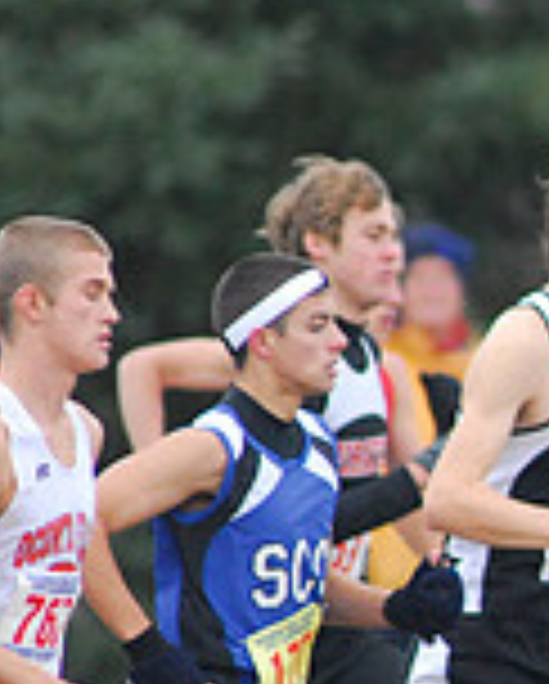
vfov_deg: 1.2
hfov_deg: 1.0
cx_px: 1300
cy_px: 702
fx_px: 32715
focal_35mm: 1614
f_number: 4
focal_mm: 300
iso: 800
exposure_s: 1/640
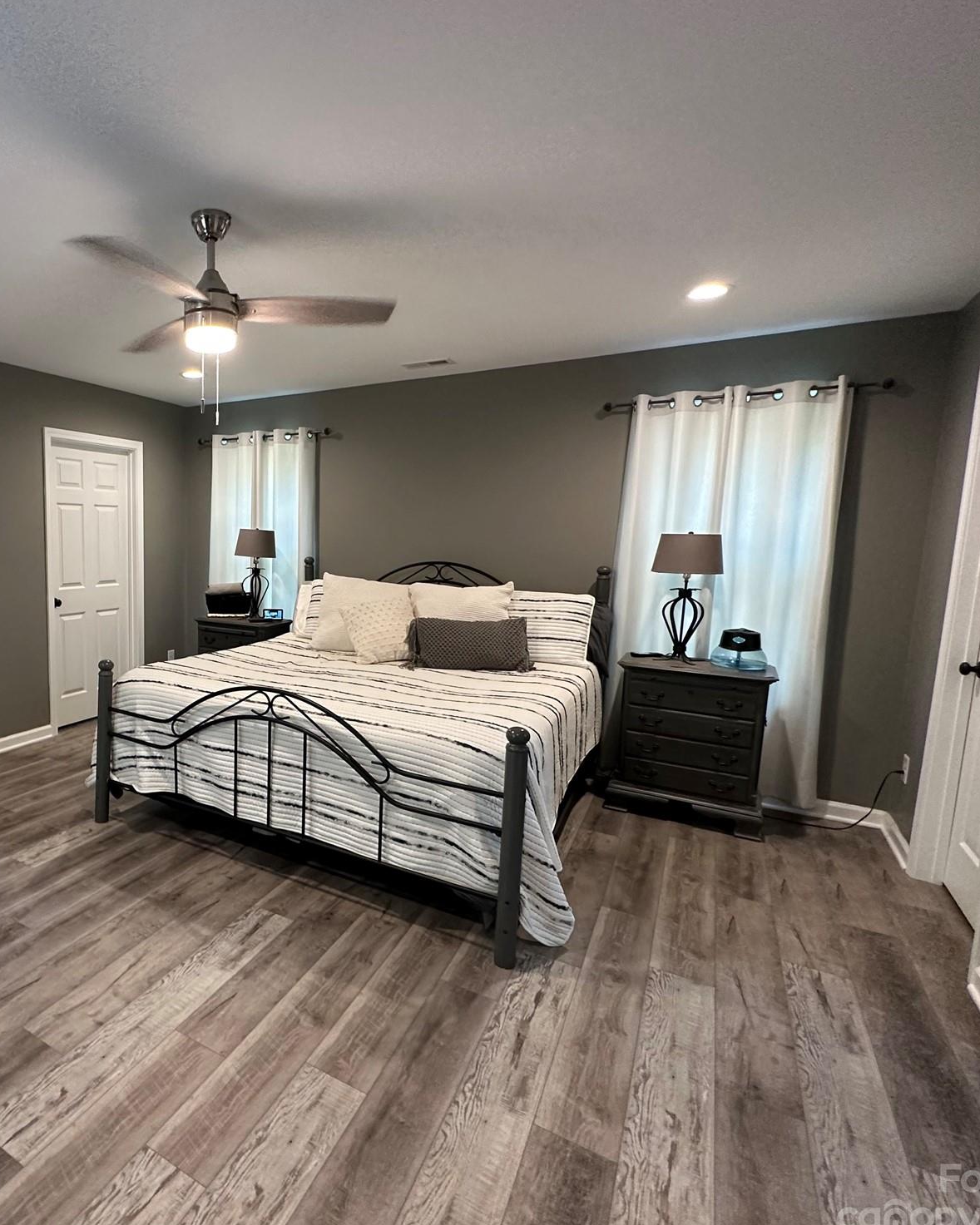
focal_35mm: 19
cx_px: 232
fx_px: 689
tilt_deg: -8.0
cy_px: 621
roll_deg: -0.9
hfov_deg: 66.0
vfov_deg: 83.3
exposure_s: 1/60
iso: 320
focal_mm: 2.22
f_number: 2.2
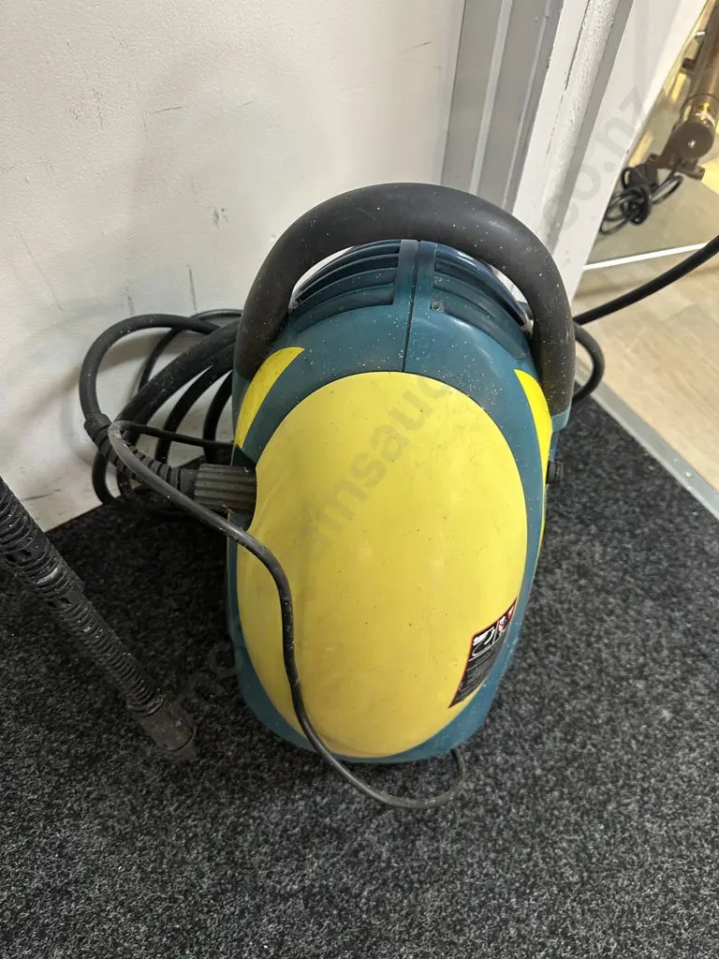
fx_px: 665
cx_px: 360
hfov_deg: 56.8
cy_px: 480
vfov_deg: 71.6
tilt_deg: -58.4
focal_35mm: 24
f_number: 1.78
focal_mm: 6.86
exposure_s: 1/50
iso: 250
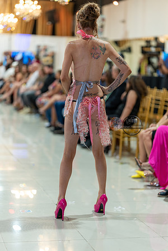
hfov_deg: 16.1
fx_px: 595
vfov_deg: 23.9
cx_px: 84
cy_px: 126
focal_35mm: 85
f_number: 1.4
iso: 200
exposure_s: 1/160
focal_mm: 85
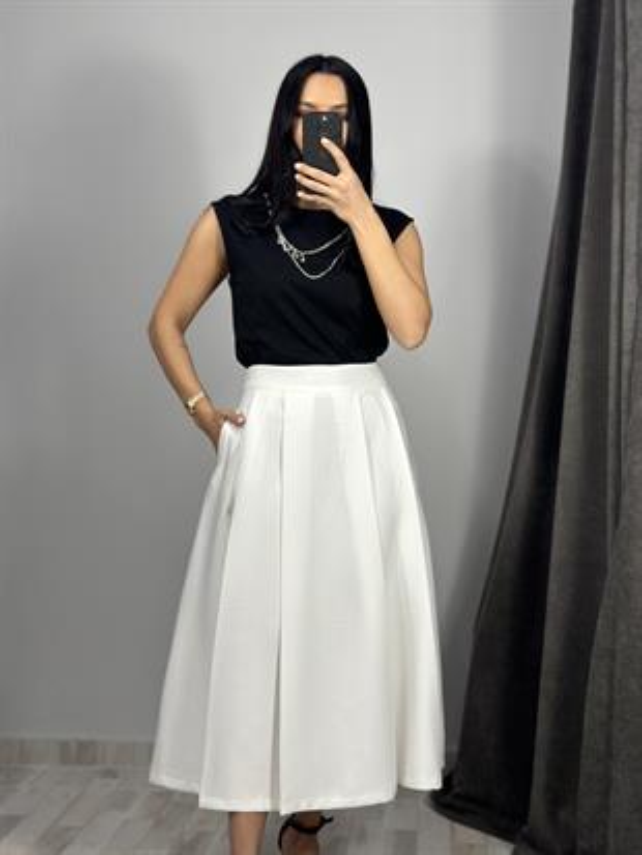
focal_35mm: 48
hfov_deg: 30.3
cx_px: 321
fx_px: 1186
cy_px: 428
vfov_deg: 39.6
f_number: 1.78
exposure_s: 1/100
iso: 64
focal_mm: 6.86
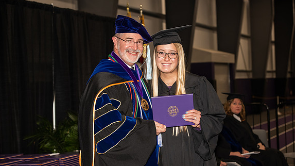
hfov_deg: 24.5
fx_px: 680
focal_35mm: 87
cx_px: 147
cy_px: 98
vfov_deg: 13.9
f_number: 5.6
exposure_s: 1/200
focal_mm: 82
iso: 1000
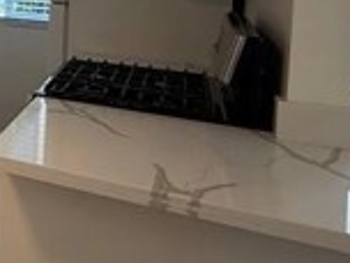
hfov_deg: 22.2
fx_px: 597
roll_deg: -0.5
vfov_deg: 23.1
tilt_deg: -2.4
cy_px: -39
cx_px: -256
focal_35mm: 59
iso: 200
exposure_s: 1/120
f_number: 2.2
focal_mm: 2.22
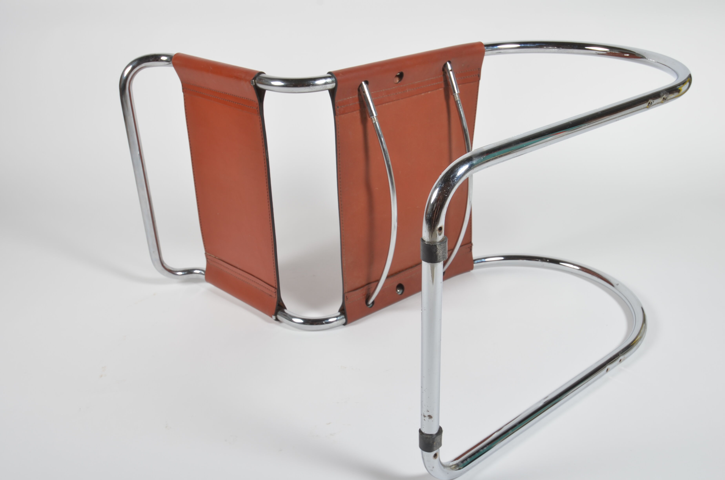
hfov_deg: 53.2
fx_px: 723
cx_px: 362
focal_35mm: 36
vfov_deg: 36.7
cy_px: 240
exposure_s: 1/125
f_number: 11
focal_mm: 24
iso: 100
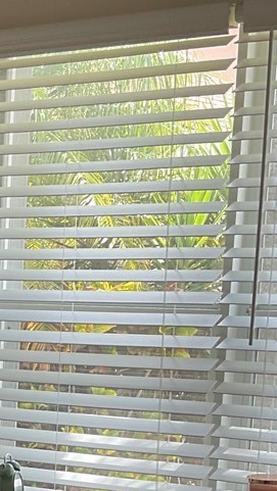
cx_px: -91
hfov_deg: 11.2
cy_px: 562
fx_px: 1369
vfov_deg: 19.4
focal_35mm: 105
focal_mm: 3
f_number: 1.8
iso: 32
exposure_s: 1/120
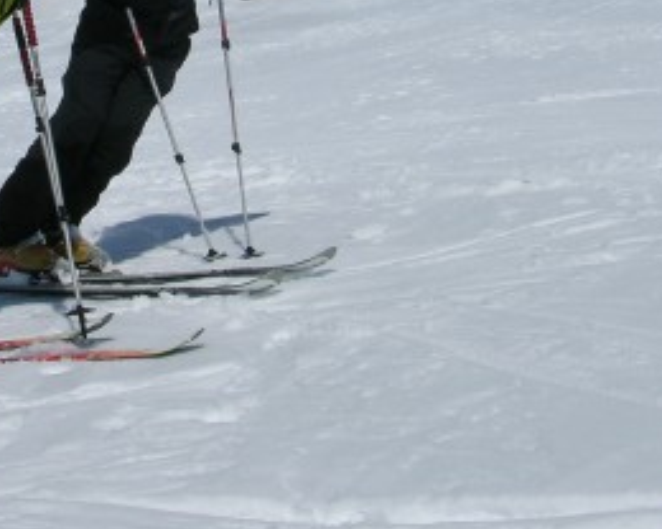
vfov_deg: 14.9
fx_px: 1979
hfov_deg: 18.8
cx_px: 127
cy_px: -20
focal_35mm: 101
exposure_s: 1/614
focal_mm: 9
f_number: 8
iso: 50
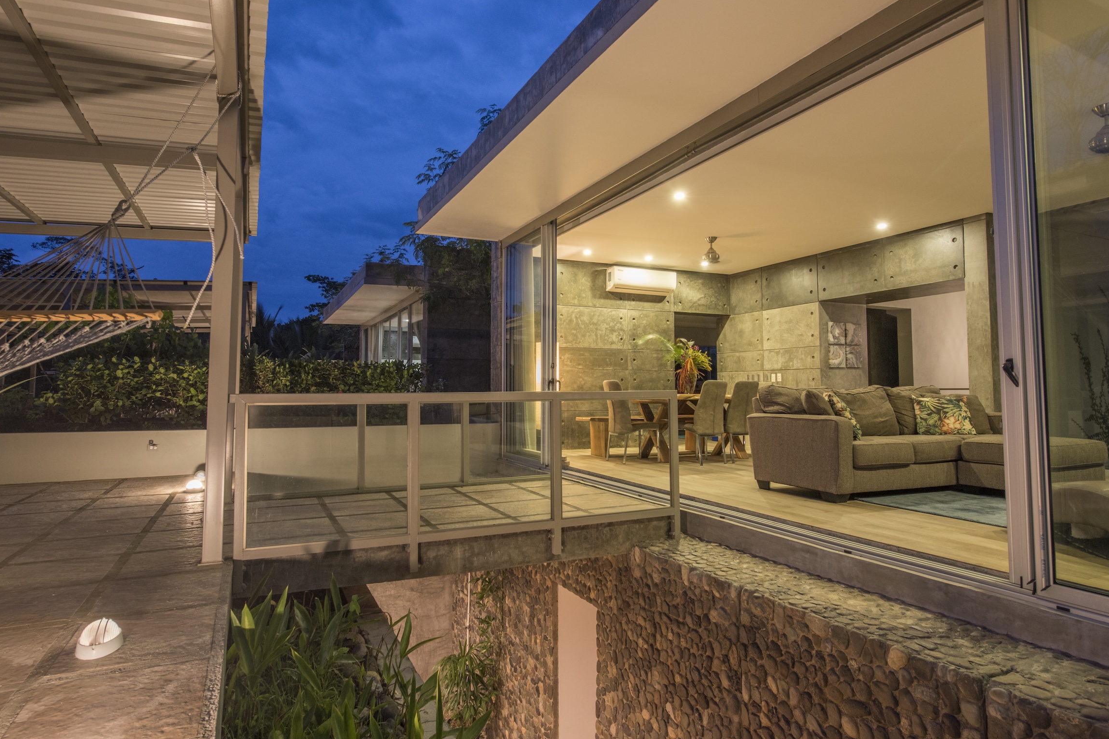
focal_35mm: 21
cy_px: 353
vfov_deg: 59.5
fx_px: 647
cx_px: 534
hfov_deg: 81.2
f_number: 9
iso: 500
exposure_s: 1.3
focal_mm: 20
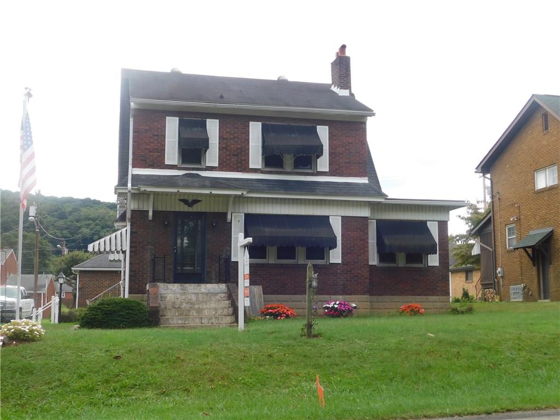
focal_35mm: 45
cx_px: 280
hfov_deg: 42.1
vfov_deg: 32.2
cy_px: 210
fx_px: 728
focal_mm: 8
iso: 125
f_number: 3.7
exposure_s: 1/400
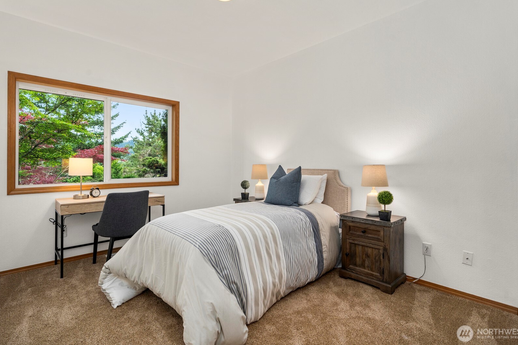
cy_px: 163
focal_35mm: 17
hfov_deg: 93.3
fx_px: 245
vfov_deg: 70.4
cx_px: 261
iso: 250
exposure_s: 1/60
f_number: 7.1
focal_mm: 16
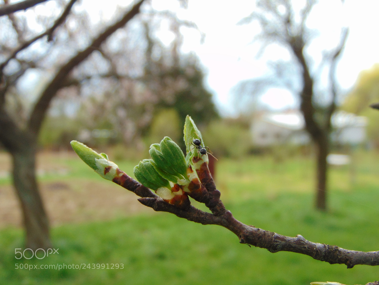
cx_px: 190
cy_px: 142
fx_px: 427
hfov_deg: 47.9
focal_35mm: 39
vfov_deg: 36.8
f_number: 3.3
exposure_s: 1/320
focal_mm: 6.9
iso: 80
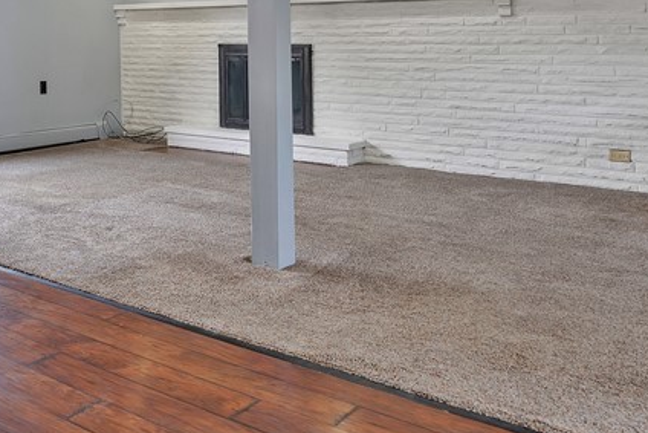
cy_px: 12
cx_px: 55
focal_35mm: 41
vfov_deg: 30.6
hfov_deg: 43.0
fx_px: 738
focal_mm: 16
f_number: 4
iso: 400
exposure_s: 1/40
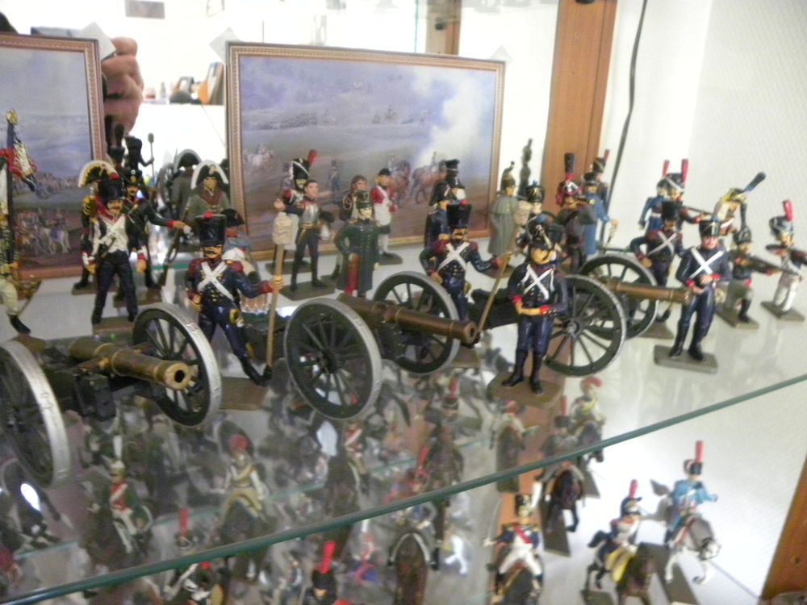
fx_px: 606
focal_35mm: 26
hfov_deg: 67.3
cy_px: 302
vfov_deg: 53.1
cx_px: 404
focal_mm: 4.6
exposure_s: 1/6.4
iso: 800
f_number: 2.8
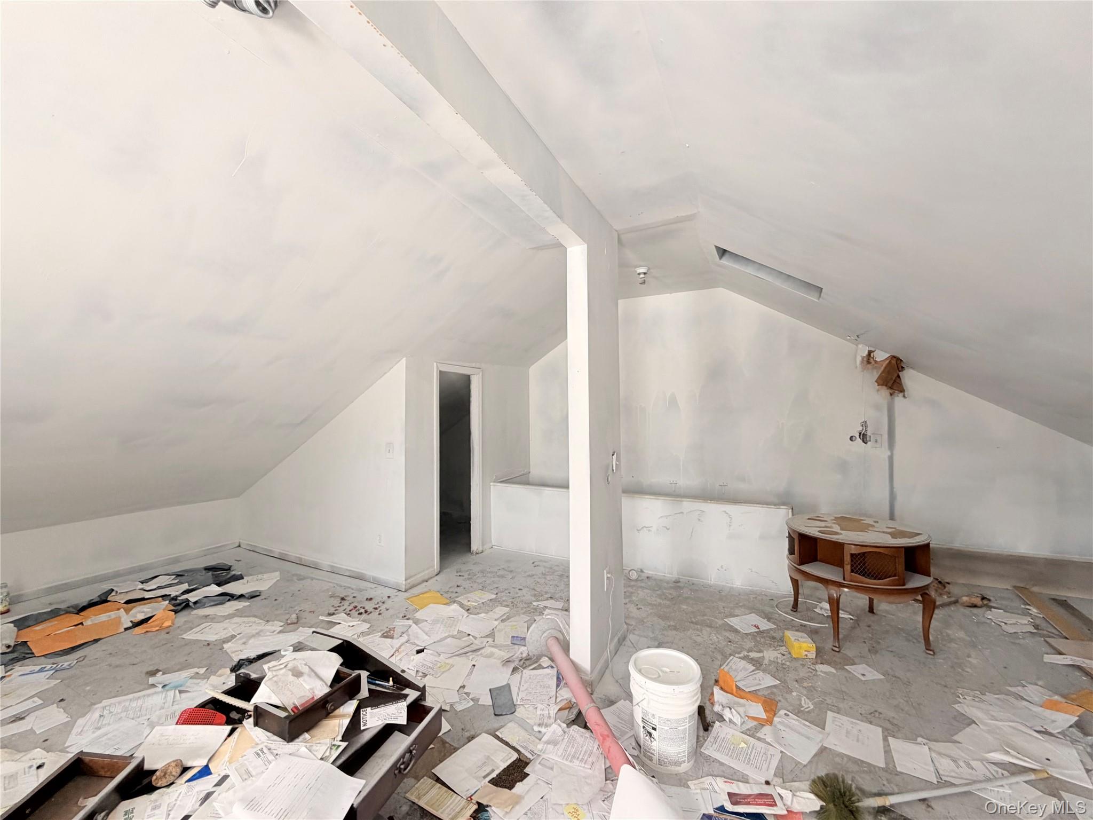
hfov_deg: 102.1
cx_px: 546
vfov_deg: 85.7
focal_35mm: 14
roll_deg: +1.4
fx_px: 442
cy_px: 410
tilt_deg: +0.5
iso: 80
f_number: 2.2
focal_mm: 2.22
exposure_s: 1/121
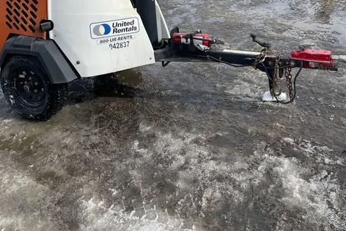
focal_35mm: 42
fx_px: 404
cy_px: -10
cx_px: 173
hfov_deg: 46.4
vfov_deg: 29.4
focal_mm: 4.2
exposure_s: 1/5291
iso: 32
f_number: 1.6
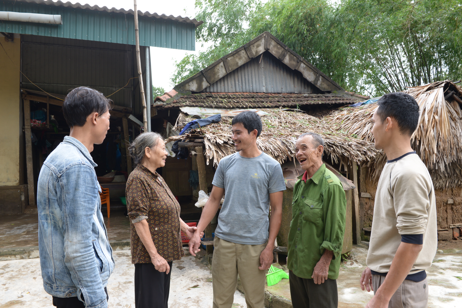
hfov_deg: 60.3
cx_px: 231
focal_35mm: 31
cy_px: 154
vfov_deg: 42.4
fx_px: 398
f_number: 11
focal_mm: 31
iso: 400
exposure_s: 1/50
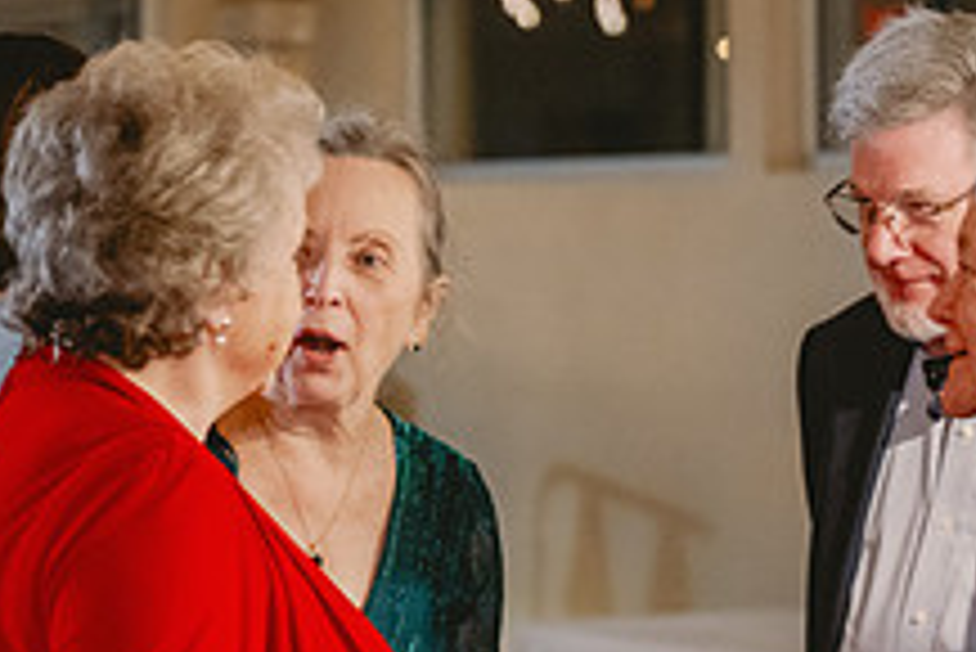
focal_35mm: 187
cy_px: 506
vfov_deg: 7.3
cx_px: 738
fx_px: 5073
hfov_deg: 11.0
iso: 5000
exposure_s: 1/125
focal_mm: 70
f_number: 2.8
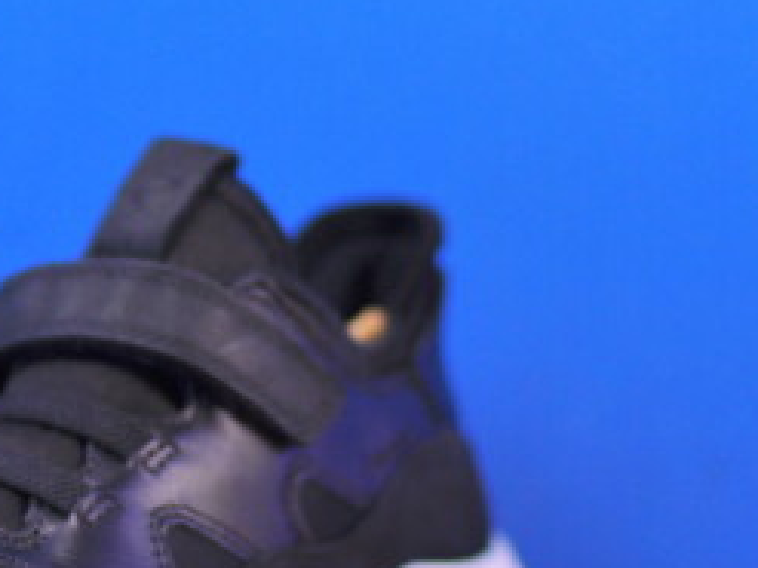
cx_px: -144
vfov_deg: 6.4
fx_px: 5100
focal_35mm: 233
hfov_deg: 8.4
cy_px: 189
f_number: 2
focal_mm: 50
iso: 250
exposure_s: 1/320
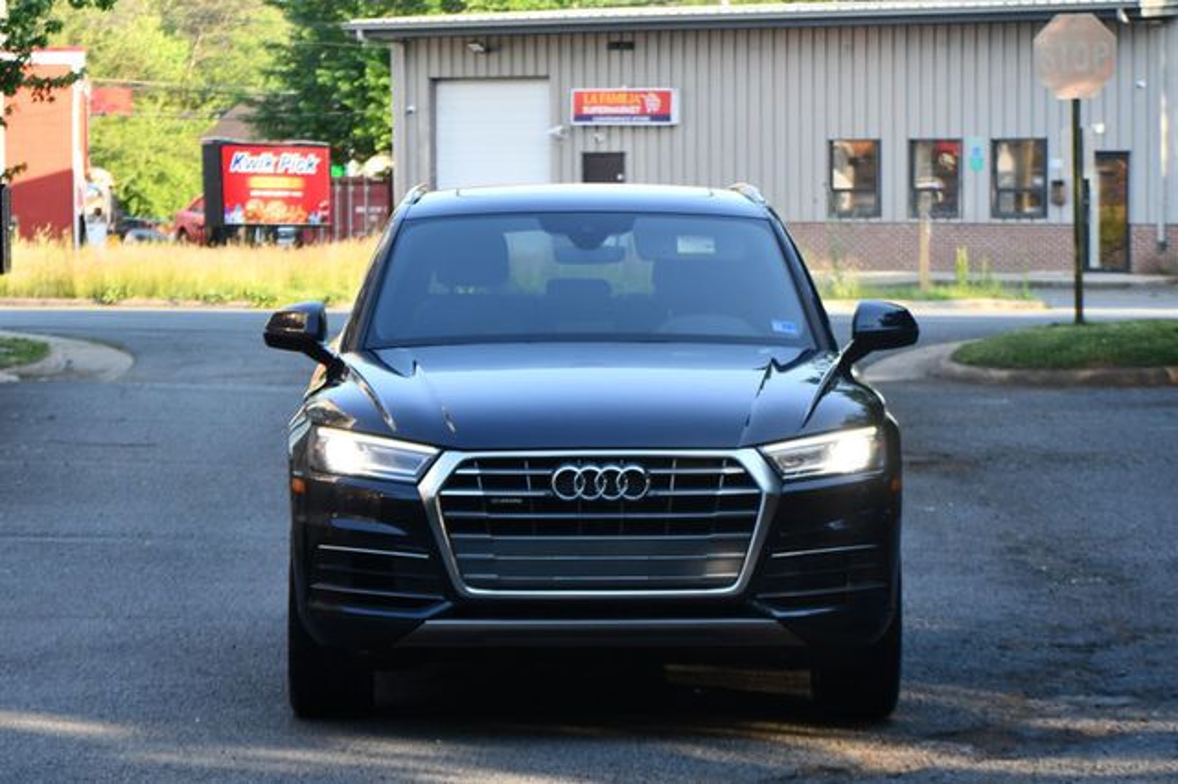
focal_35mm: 138
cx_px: 589
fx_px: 4513
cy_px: 392
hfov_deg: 14.9
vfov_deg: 9.9
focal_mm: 92
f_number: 5.6
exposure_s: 1/250
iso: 320
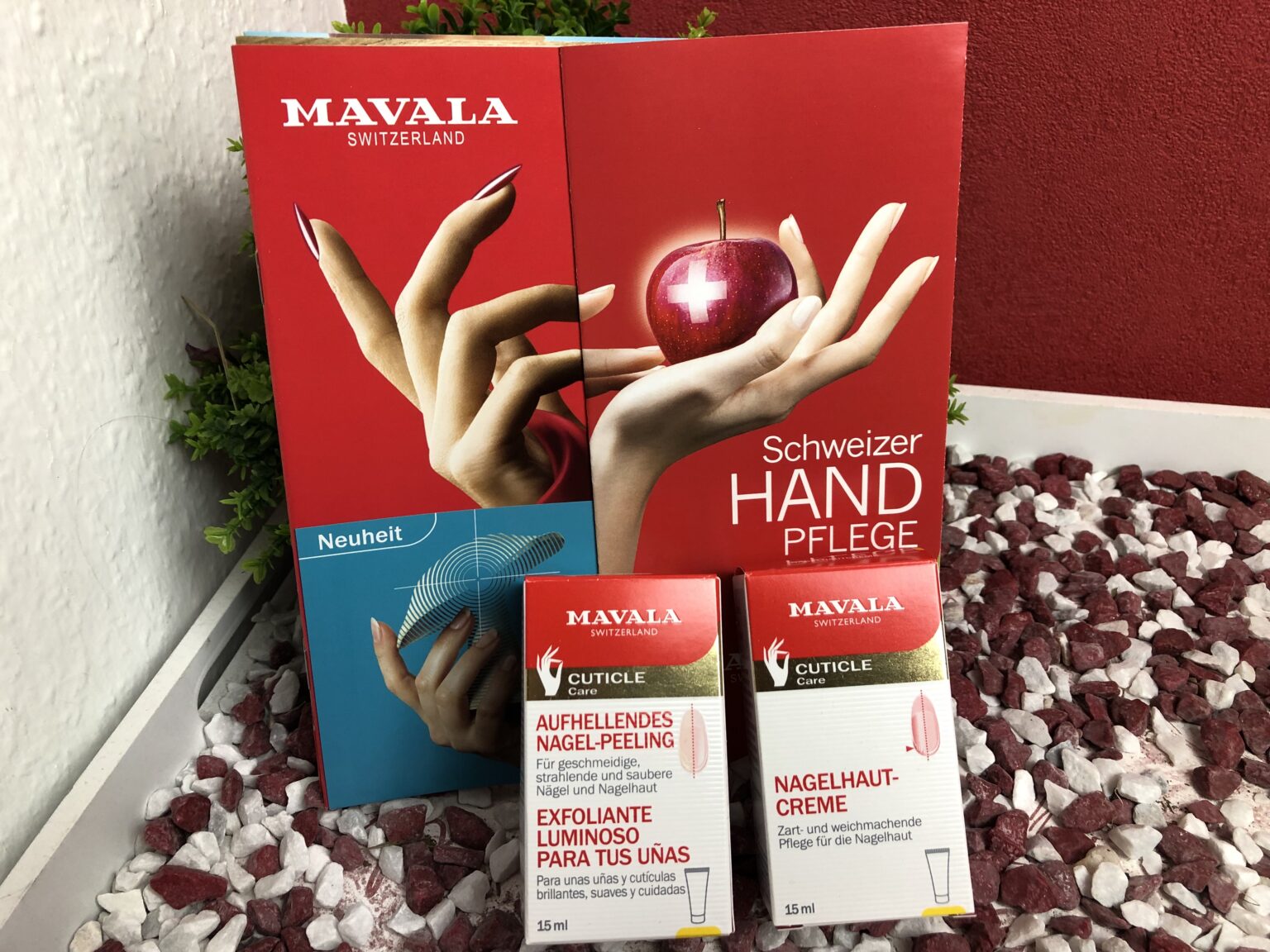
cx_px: 635
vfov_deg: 49.7
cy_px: 476
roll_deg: +1.0
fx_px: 1027
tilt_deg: -37.7
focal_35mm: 28
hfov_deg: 63.4
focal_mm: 3.99
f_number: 1.8
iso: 40
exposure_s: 1/17
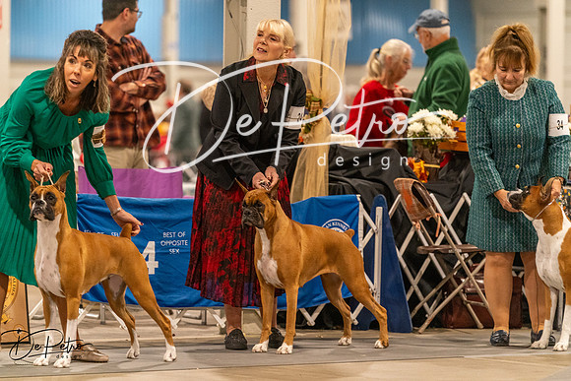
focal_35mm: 200
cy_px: 190
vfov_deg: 6.9
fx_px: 3173
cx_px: 286
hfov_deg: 10.3
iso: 6400
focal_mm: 200
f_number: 3.5
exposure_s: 1/250
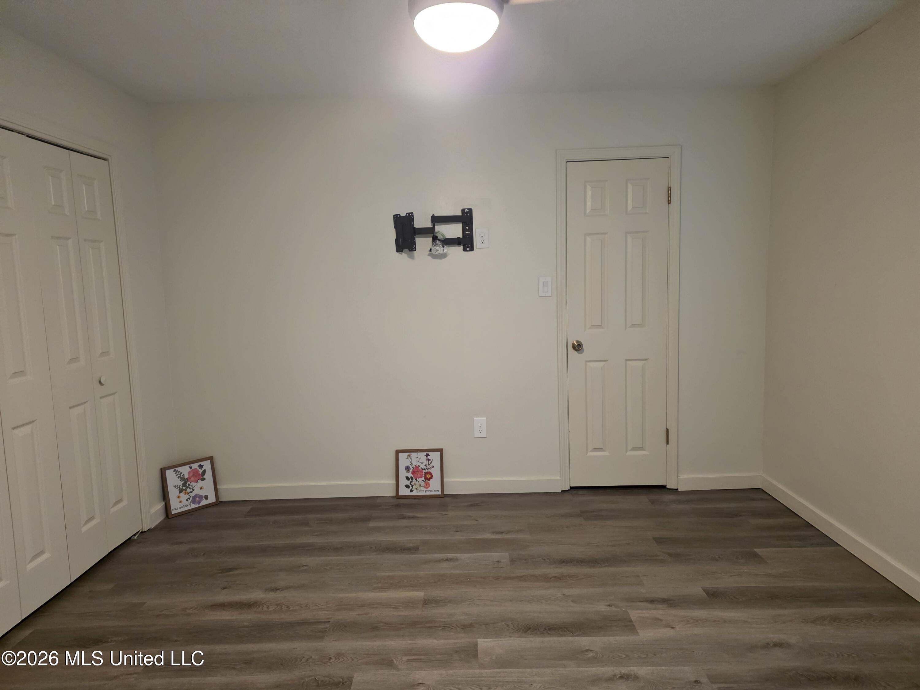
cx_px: 460
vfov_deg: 58.9
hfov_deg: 73.9
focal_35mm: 23
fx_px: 611
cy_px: 345
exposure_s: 1/120
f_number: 1.7
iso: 1000
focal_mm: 6.25
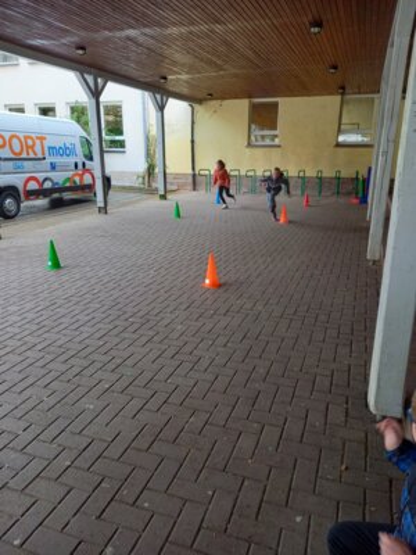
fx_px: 401
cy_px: 278
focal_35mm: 25
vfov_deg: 69.4
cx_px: 208
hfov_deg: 54.9
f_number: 1.8
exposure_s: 1/50
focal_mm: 4.65
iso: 125
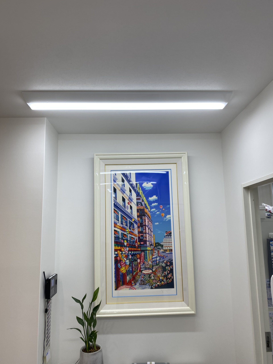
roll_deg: +1.7
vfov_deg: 67.3
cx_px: 136
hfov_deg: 53.1
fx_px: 273
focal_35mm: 26
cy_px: 182
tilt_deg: +7.7
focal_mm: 4.25
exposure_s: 1/129
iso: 32
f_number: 1.8
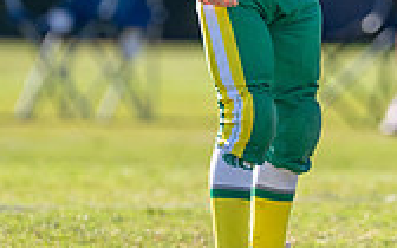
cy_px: -99
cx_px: 283
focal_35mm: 965
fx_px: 10441
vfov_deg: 1.4
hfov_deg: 2.2
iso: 250
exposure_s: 1/2500
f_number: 2.8
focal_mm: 200
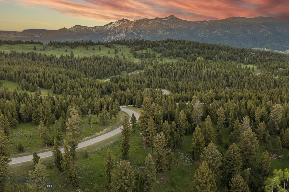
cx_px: 144
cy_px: 96
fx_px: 225
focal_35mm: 28
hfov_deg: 65.5
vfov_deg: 46.4
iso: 100
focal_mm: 10.26
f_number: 5.6
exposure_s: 1/20
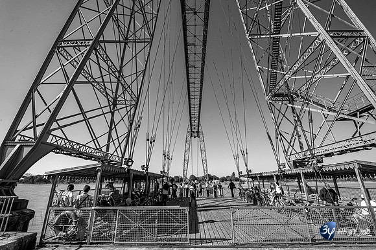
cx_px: 188
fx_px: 150
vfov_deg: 79.7
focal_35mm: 14
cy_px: 125
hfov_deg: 102.8
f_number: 13
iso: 400
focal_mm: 14
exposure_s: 1/640
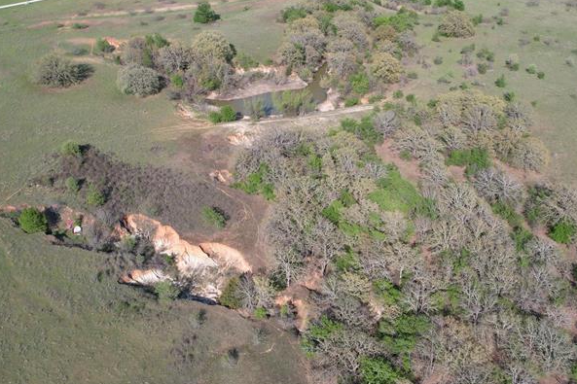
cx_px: 275
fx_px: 609
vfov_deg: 35.0
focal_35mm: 38
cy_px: 193
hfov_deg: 50.7
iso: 100
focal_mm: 8.38
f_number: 2.8
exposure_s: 1/1250
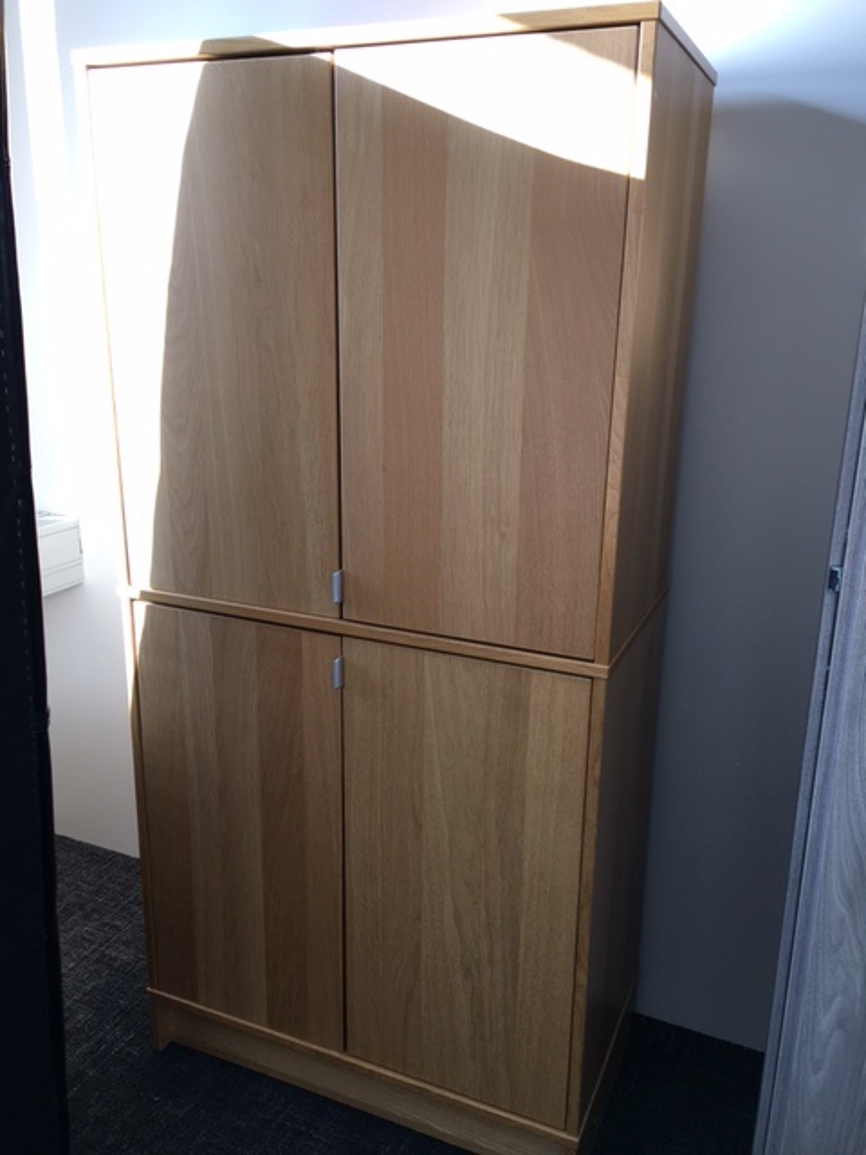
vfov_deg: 61.7
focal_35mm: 29
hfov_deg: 48.2
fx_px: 967
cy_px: 578
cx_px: 433
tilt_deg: -16.1
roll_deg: -1.2
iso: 32
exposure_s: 1/50
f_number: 2.2
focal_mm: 4.15
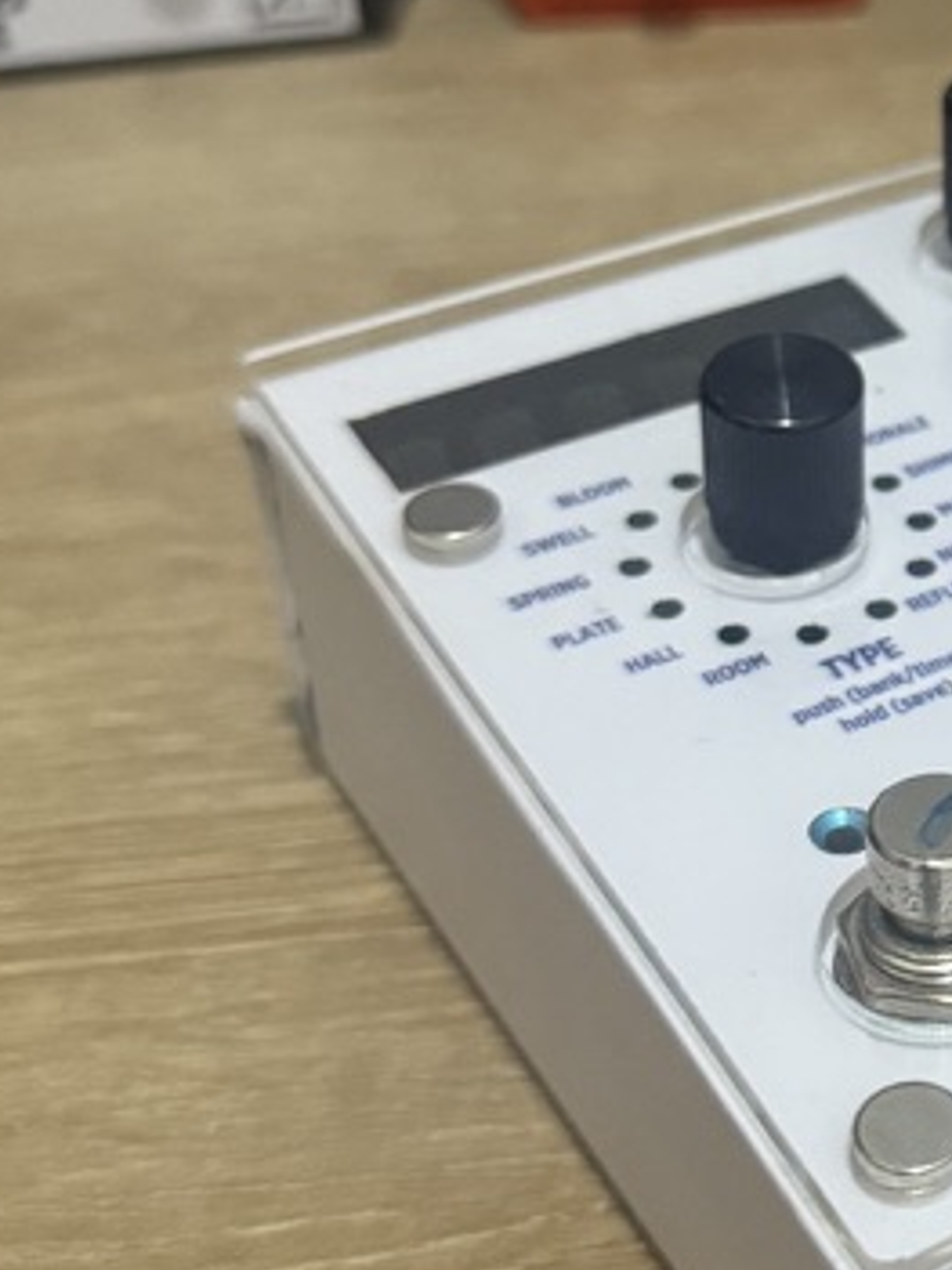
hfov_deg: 19.2
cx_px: 1278
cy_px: 499
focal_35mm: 70
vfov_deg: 27.7
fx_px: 2568
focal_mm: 6.76
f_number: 1.78
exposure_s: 1/60
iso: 400
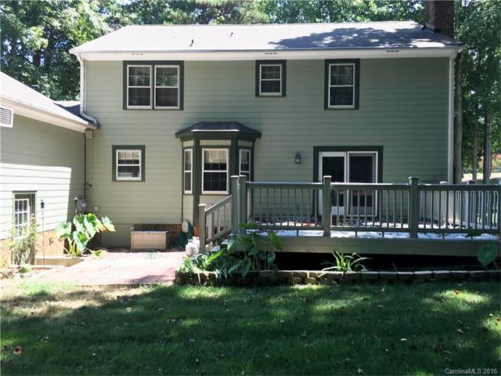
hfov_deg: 61.7
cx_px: 250
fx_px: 420
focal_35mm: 29
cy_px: 188
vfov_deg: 48.2
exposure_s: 1/265
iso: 25
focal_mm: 4.15
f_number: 2.2
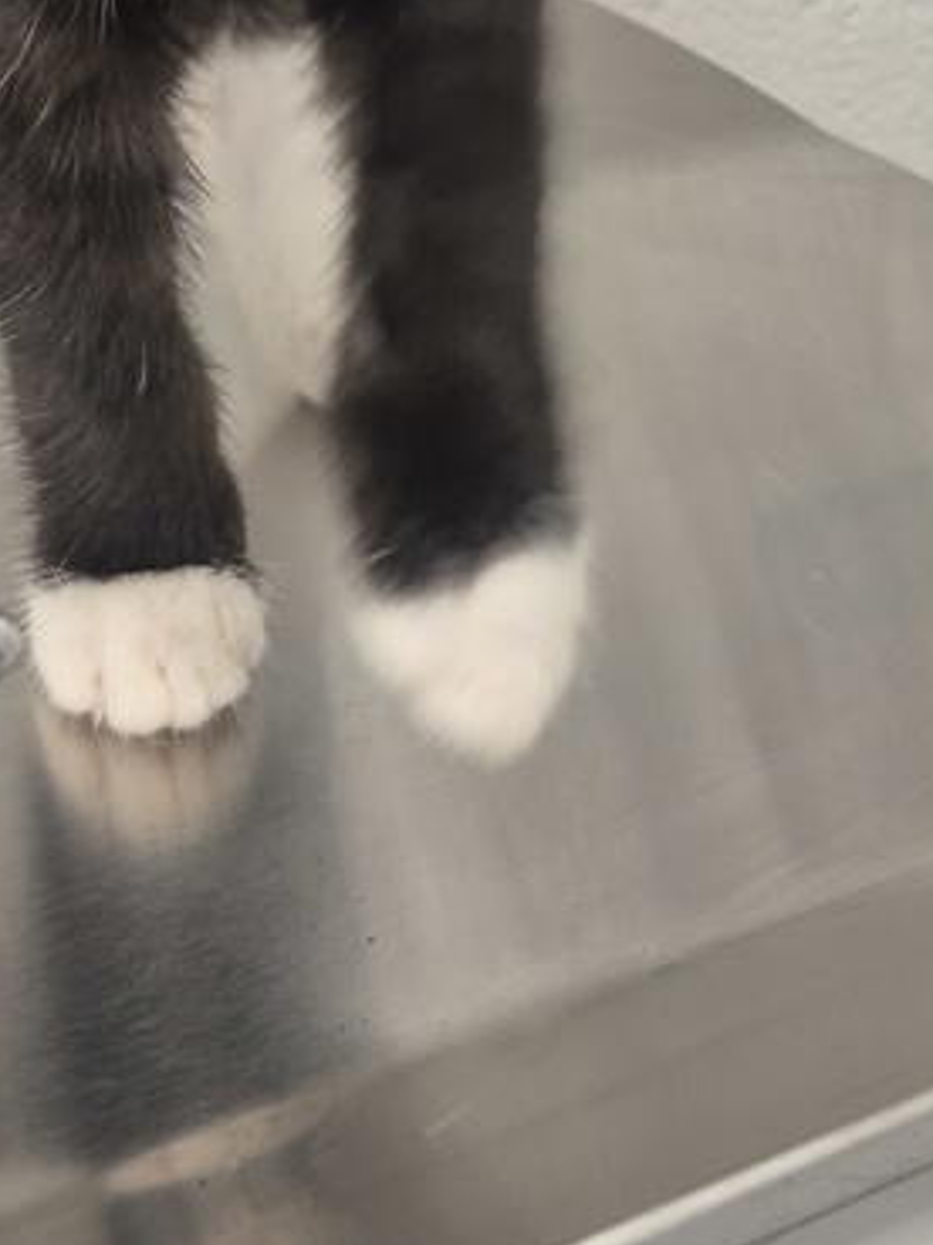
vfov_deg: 26.6
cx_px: 426
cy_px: -281
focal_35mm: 64
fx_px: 2300
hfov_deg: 22.9
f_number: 1.8
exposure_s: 1/53
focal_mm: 5.4
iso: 200
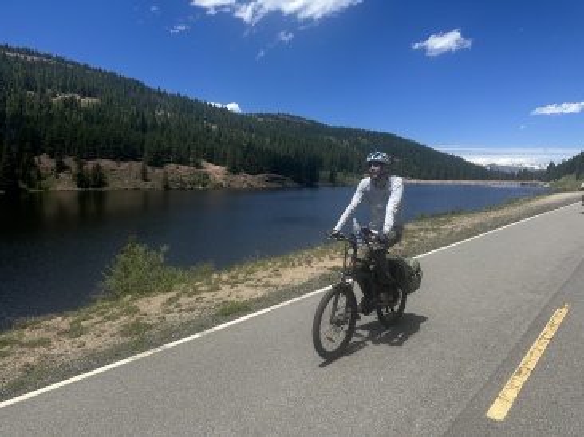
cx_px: 292
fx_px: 405
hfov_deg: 71.6
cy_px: 218
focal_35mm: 24
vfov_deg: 56.8
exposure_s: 1/3356
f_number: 1.78
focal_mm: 6.86
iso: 80
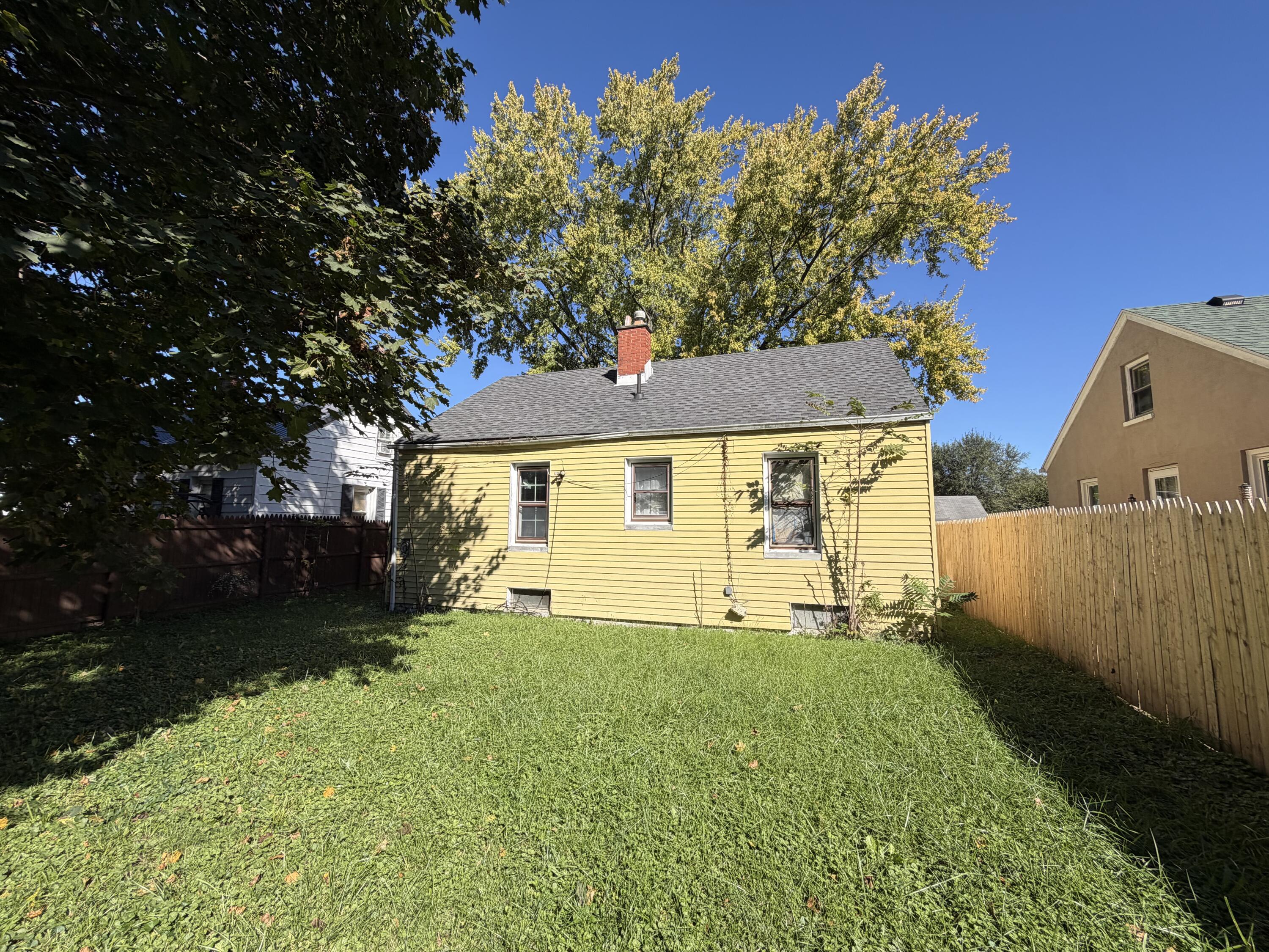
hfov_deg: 102.1
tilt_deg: +5.7
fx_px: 513
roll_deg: -0.6
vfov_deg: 85.7
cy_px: 476
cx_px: 634
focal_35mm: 14
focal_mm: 2.22
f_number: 2.2
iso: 25
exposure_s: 1/770
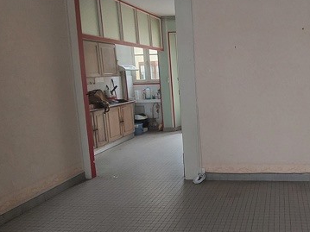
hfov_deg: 55.9
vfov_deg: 48.2
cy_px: 108
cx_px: 261
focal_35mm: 29
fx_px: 260
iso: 500
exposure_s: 1/25
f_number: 2.2
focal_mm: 1.74
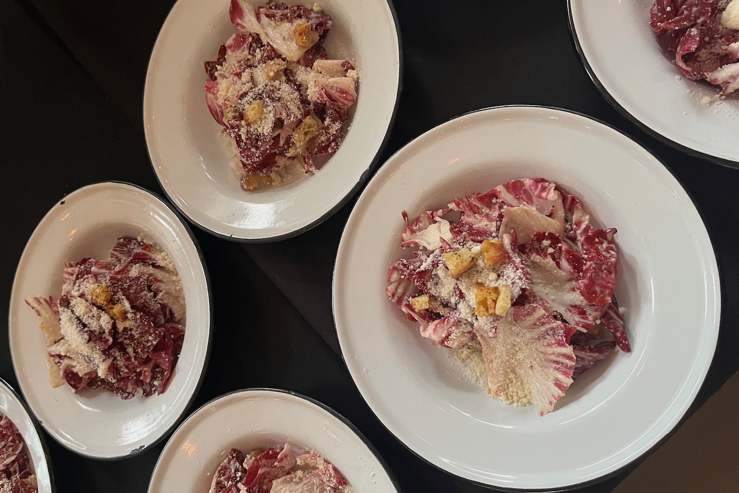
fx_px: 575
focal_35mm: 28
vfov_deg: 46.4
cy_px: 245
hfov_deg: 65.5
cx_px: 364
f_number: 1.6
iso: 320
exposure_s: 1/60
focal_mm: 5.1
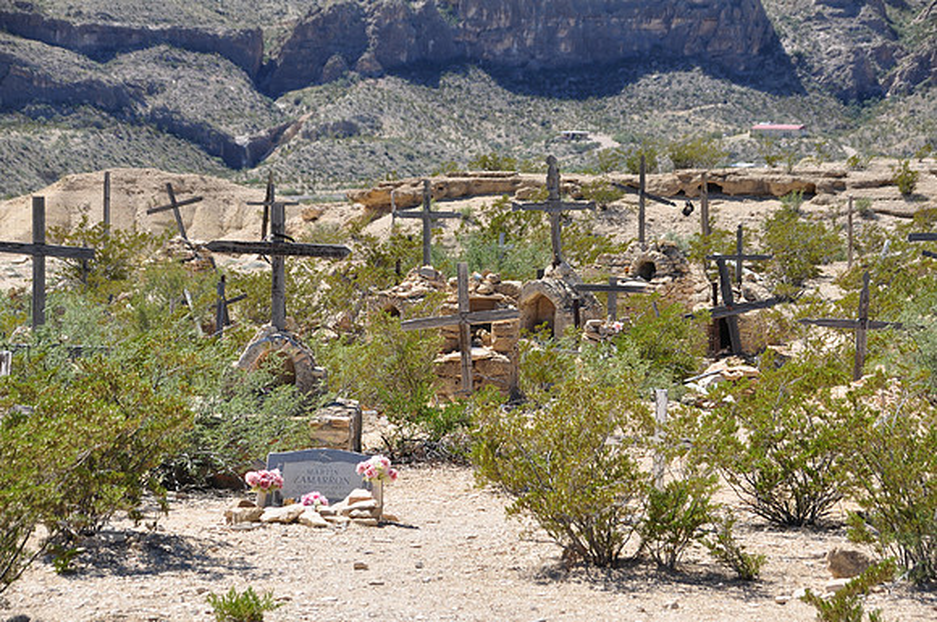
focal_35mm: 147
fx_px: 3821
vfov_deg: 9.3
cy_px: 311
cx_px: 468
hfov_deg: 14.0
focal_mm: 98
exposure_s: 1/200
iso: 200
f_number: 10
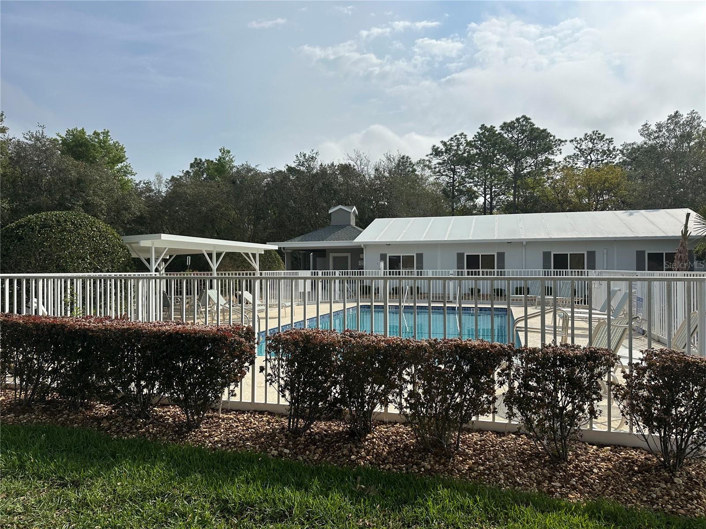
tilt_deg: -0.8
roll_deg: -0.1
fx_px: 489
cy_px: 264
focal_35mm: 24
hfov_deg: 71.6
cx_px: 353
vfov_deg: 56.8
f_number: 1.78
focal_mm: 6.86
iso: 80
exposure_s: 1/9709
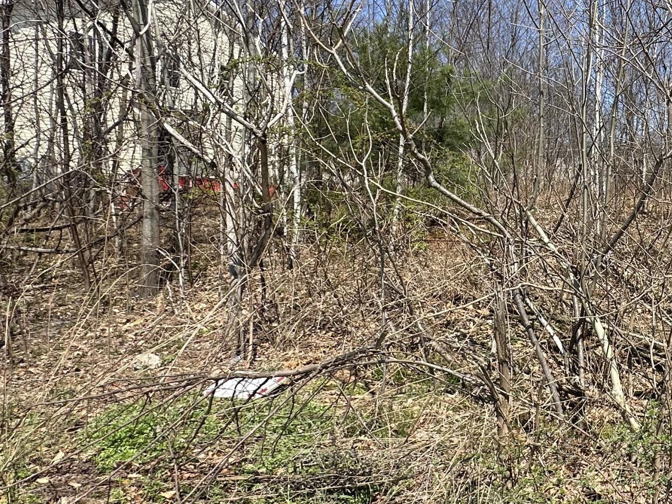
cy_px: 240
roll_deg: -1.4
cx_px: 615
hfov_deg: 50.0
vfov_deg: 44.1
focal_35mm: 32
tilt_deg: -1.4
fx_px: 621
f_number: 2.2
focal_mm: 2.22
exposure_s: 1/1221
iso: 40
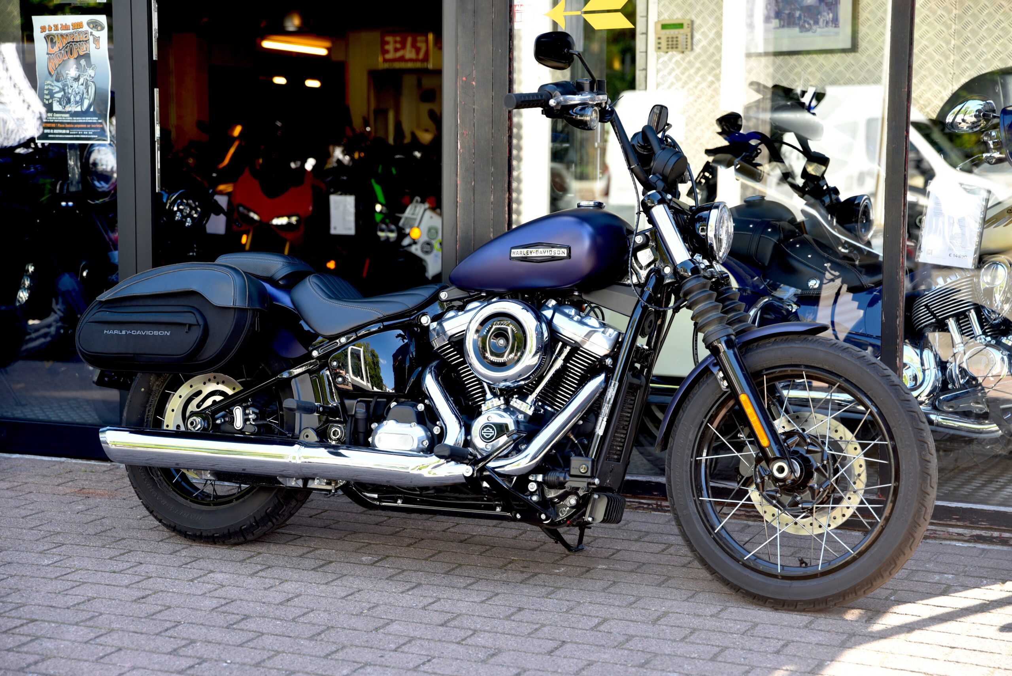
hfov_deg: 28.8
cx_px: 506
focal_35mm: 70
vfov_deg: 19.5
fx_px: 1968
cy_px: 338
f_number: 3.5
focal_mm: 70
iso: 100
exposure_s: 1/60
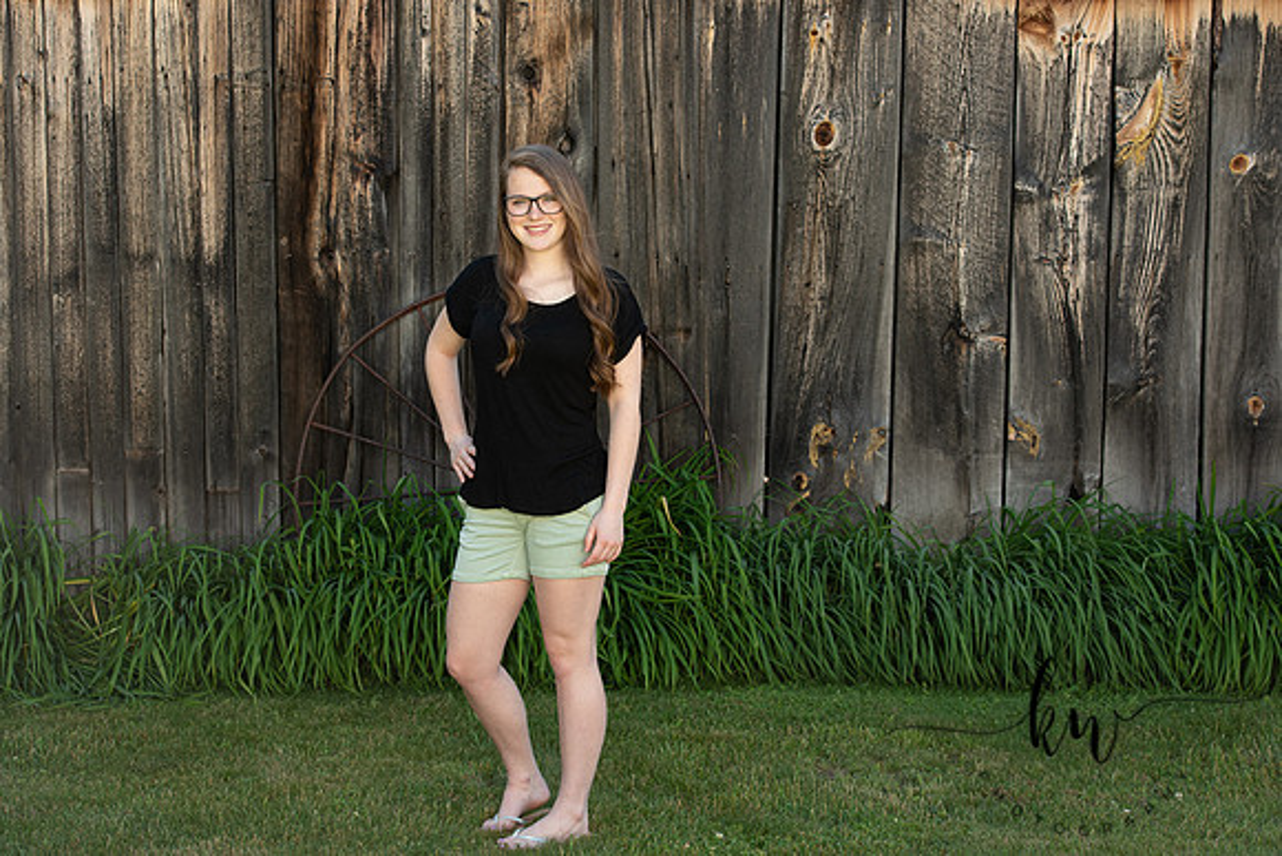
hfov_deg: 28.0
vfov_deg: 18.9
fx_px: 2570
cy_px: 428
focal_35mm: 72
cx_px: 641
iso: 400
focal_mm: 70
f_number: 5.6
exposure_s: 1/200
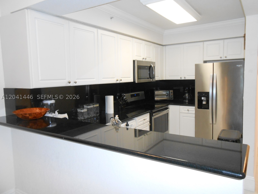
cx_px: 129
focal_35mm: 26
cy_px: 97
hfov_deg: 67.3
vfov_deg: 53.1
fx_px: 194
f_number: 3.5
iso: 400
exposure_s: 1/30
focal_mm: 4.6
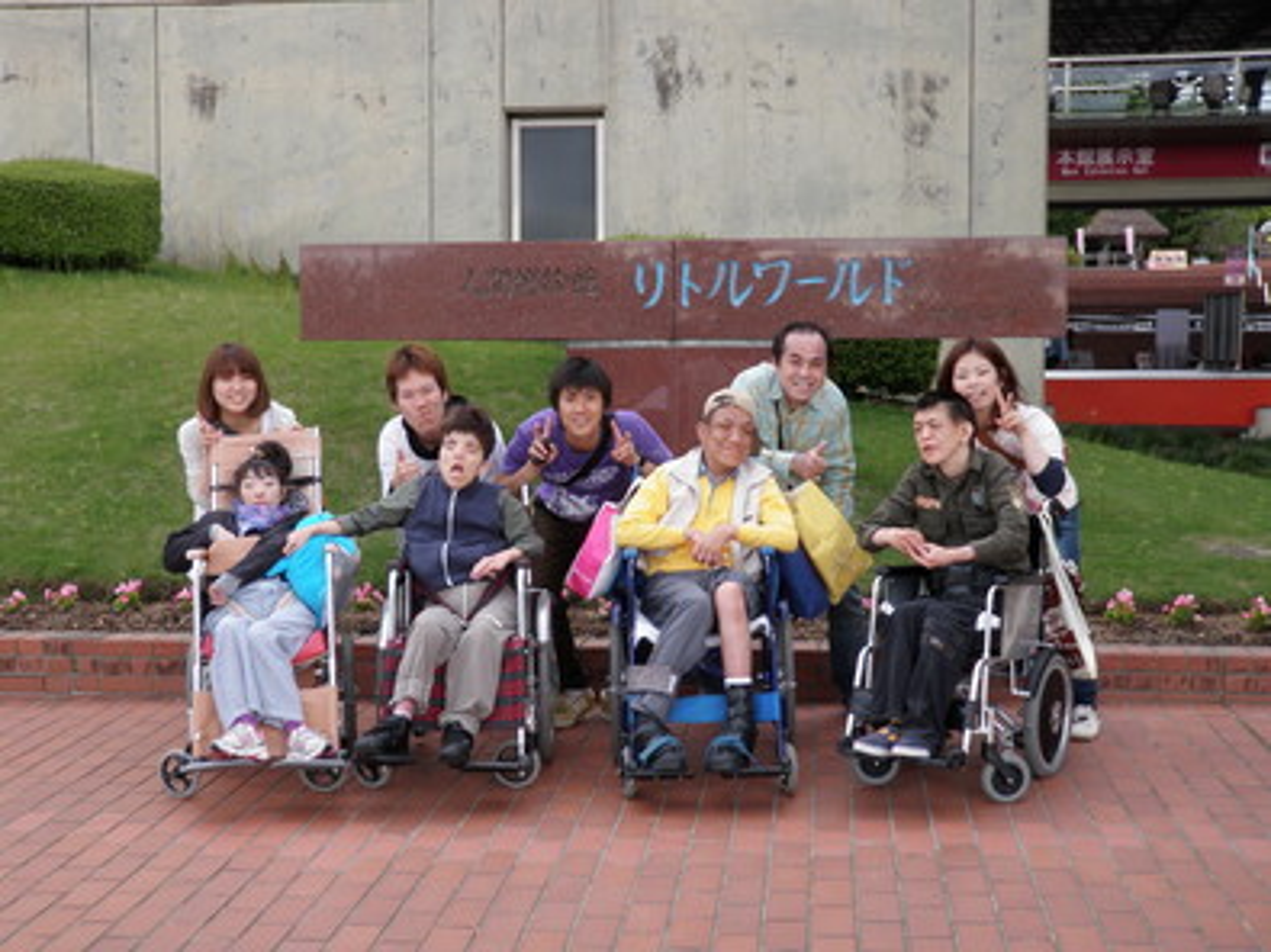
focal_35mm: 49
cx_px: 636
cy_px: 476
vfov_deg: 29.7
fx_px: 1799
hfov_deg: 38.9
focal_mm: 8.89
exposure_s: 1/80
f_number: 4.4
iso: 50
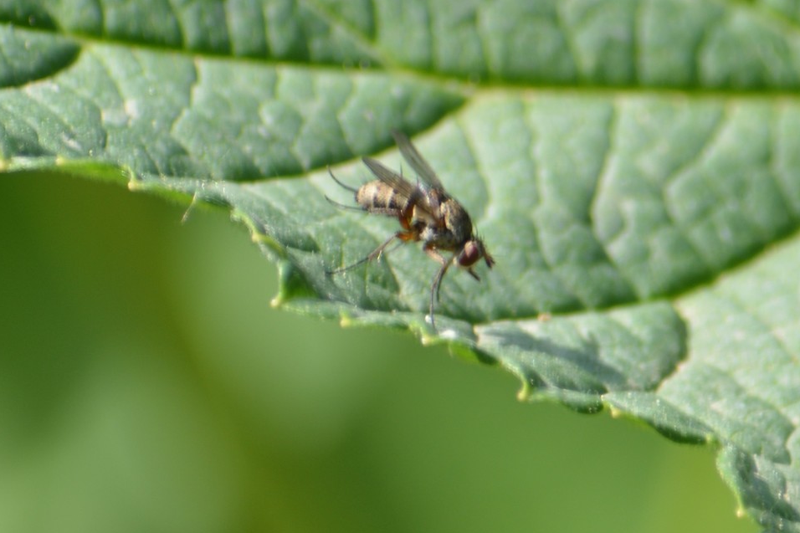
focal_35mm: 452
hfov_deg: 4.6
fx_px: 10042
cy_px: 267
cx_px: 399
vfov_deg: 3.0
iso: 140
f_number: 8
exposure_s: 1/125
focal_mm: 300
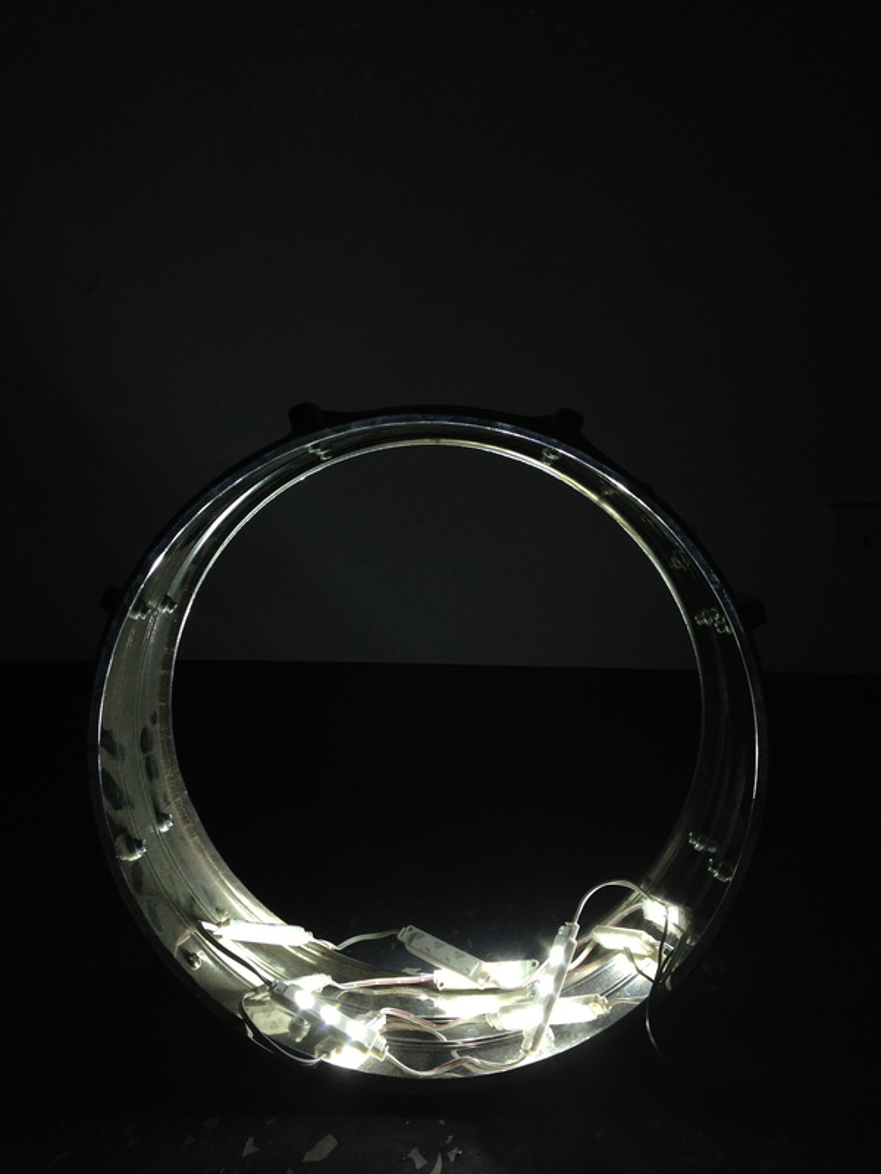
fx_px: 1120
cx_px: 440
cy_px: 587
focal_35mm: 33
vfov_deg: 55.4
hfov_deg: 42.9
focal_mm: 4.13
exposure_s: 1/60
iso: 64
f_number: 2.4
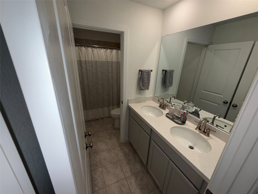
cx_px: 129
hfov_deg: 102.1
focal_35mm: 14
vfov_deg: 85.7
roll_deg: -2.4
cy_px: 97
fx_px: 104
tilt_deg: -18.2
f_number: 2.2
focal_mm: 2.22
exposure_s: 1/122
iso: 50
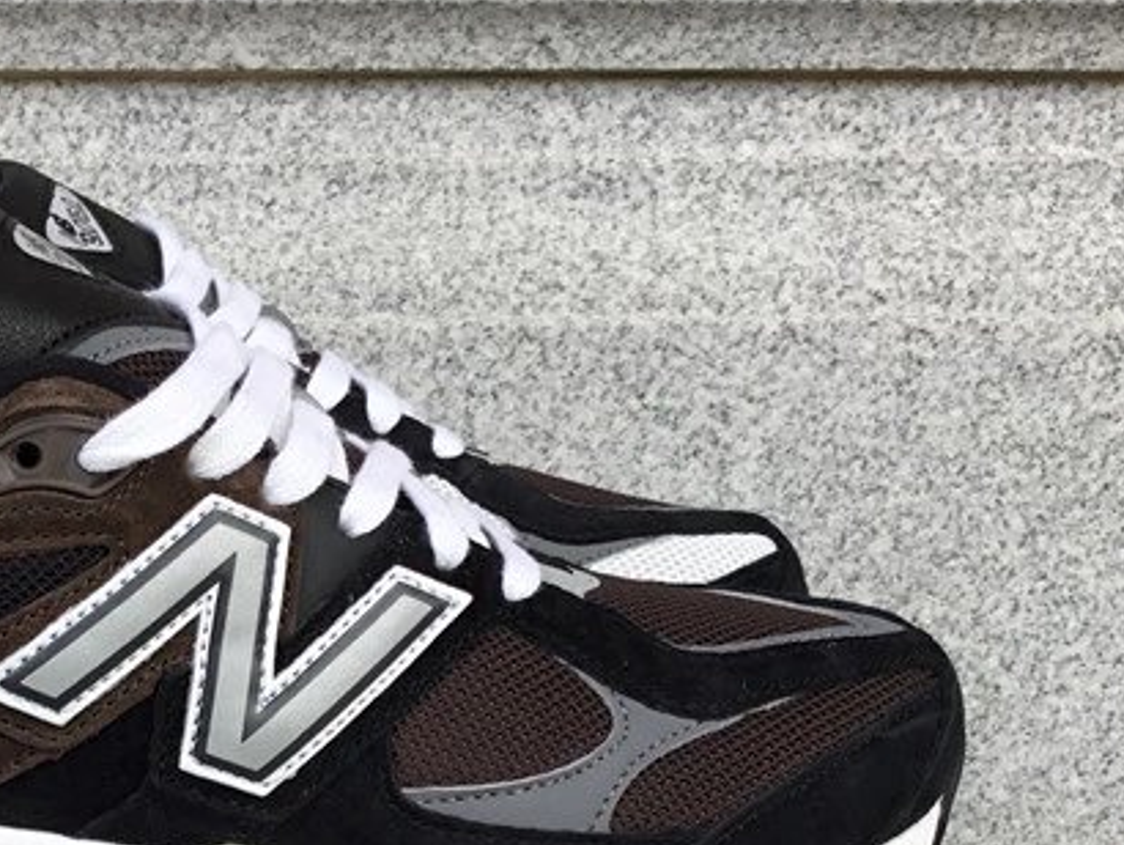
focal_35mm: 68
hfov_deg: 27.7
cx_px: 151
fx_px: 2209
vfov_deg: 20.7
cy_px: 901
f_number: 2.4
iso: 25
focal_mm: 3.3
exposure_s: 1/179
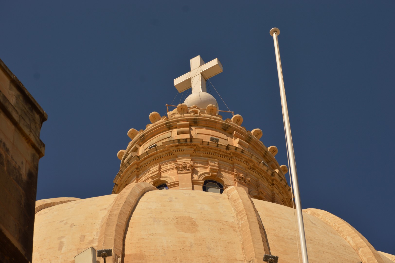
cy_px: 132
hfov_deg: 14.0
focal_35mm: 147
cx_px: 198
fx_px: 1612
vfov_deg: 9.3
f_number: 8
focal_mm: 98
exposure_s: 1/800
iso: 100
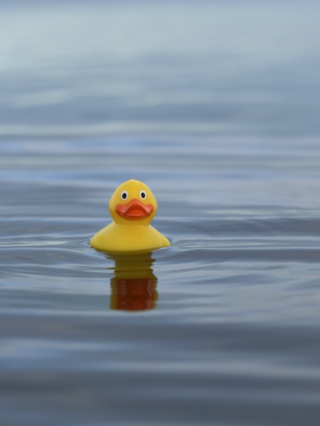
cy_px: 176
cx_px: 129
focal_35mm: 107
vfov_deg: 18.4
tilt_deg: -7.8
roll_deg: -0.2
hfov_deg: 13.8
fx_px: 1318
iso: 20
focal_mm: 9
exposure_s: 1/140
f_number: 2.8
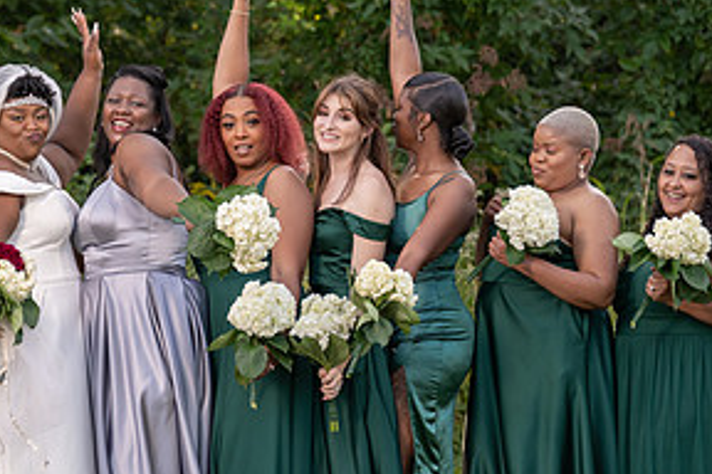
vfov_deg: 4.4
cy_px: 319
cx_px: 116
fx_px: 6170
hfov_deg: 6.6
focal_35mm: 312
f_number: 4
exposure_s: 1/200
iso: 160
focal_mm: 148
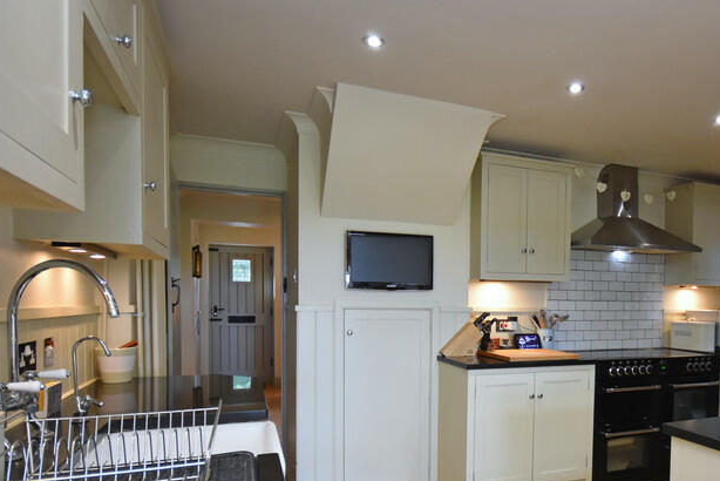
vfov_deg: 50.5
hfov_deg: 69.7
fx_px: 500
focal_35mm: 25
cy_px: 316
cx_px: 471
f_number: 4
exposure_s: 1/60
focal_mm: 10
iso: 1100
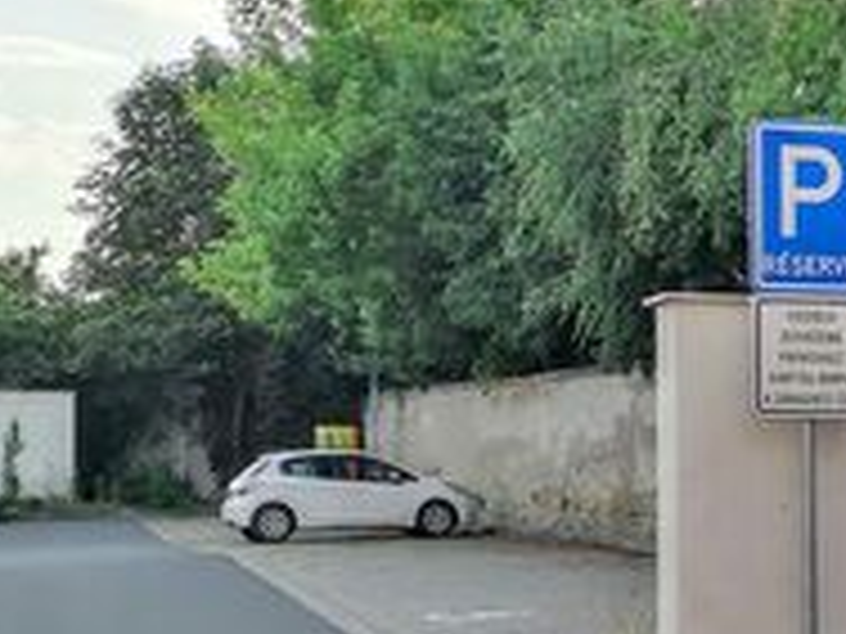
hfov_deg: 19.4
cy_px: 481
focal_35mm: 97
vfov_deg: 15.2
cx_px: 936
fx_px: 2371
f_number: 1.8
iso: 50
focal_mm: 5.3
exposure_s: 1/455
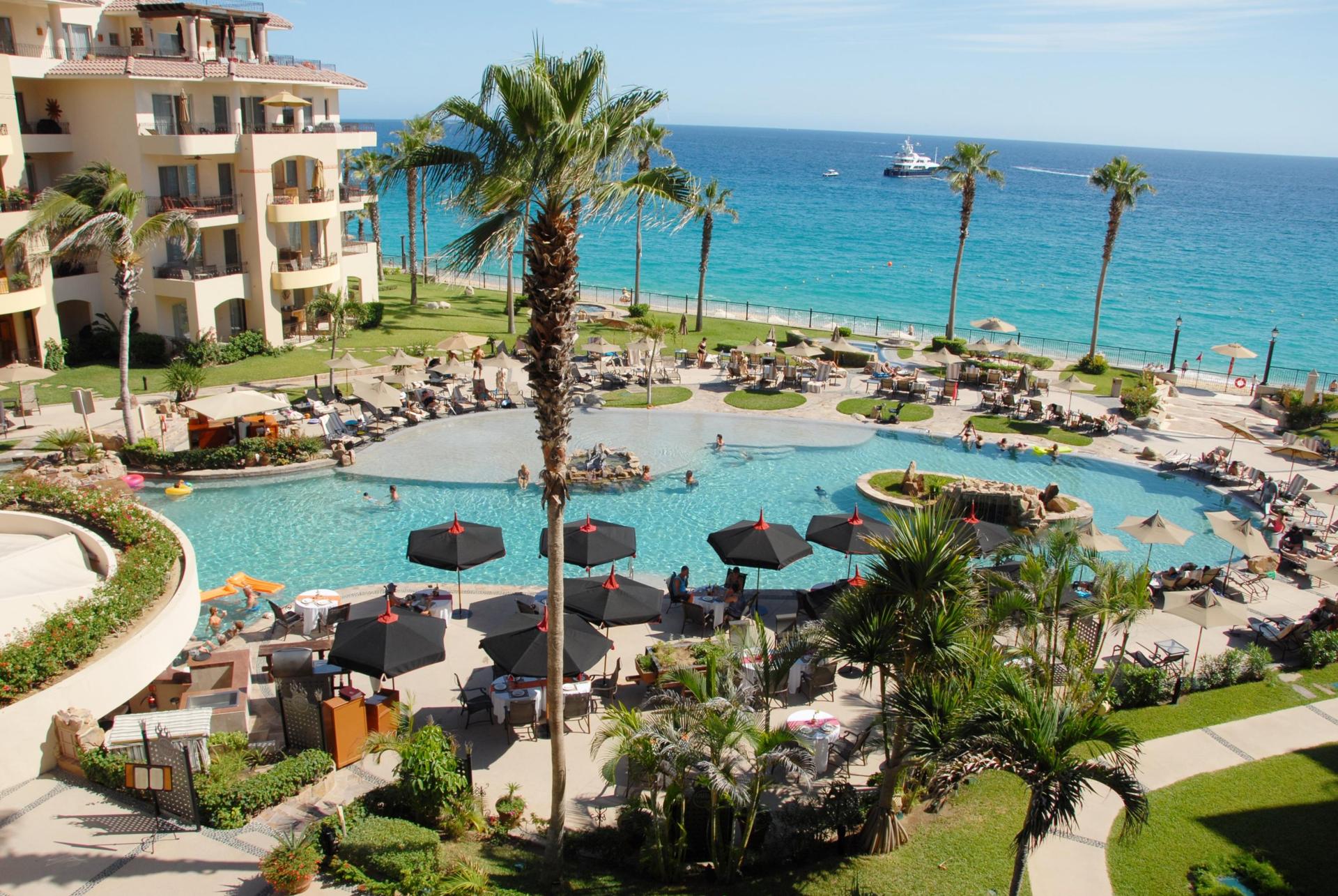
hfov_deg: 67.3
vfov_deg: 48.0
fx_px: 1005
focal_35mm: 27
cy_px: 448
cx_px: 669
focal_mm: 18
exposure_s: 1/250
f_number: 9
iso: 125
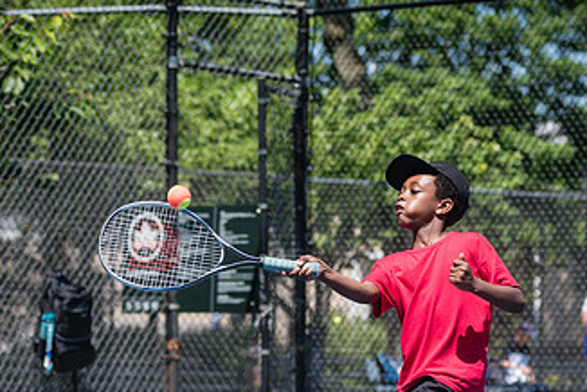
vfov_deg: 5.9
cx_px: 361
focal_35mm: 233
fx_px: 3802
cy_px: 334
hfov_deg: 8.8
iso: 200
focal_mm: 100
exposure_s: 1/1250
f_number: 4.5
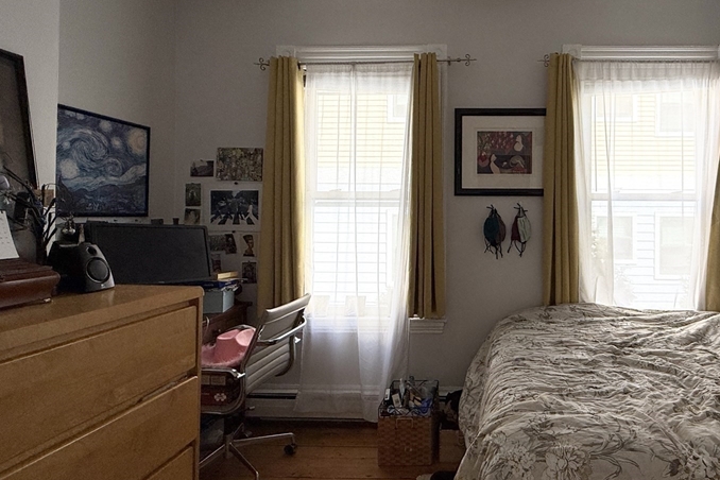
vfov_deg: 57.0
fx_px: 440
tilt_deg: +1.0
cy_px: 209
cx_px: 493
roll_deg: -0.4
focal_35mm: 22
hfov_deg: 75.6
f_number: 2.2
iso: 50
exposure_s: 1/231
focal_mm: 2.22
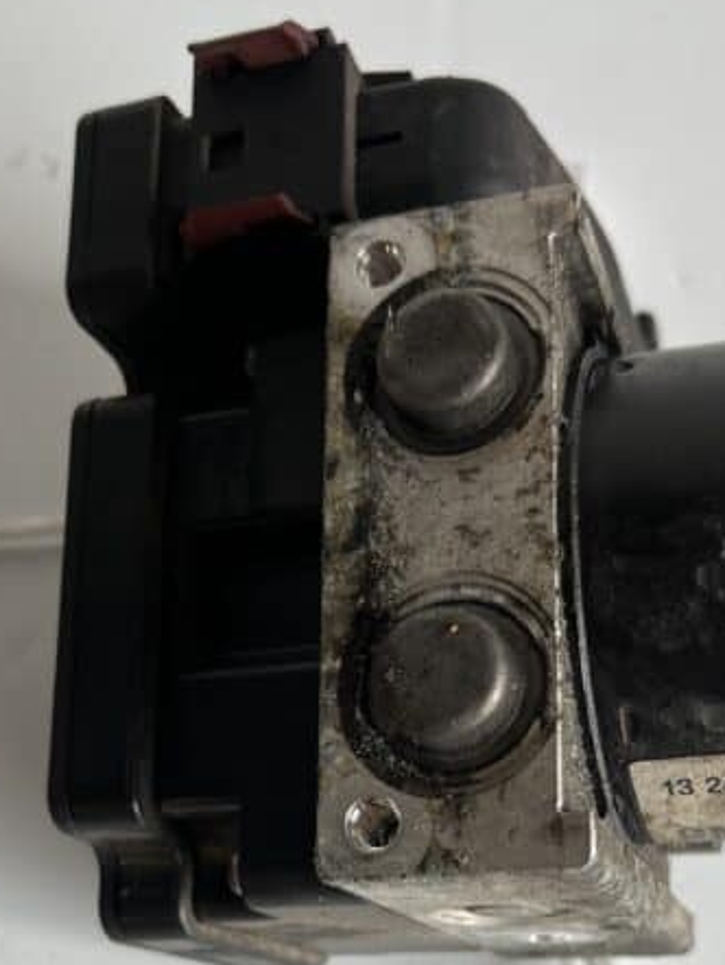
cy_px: 762
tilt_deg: -67.9
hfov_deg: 29.1
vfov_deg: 36.9
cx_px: 387
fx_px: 1395
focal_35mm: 50
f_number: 1.6
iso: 64
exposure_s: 1/100
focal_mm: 5.1
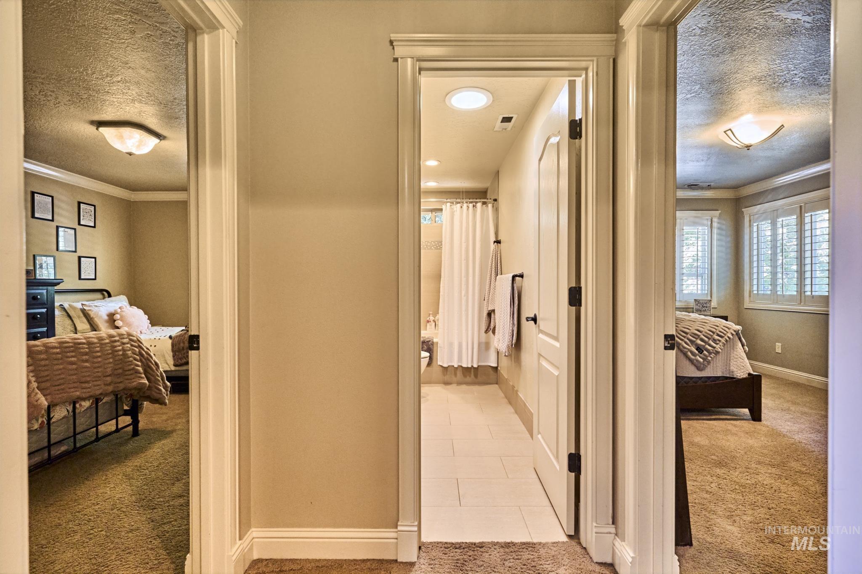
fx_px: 383
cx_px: 431
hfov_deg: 96.7
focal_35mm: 16
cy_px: 287
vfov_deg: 73.7
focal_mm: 16
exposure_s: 1/50
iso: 2000
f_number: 8
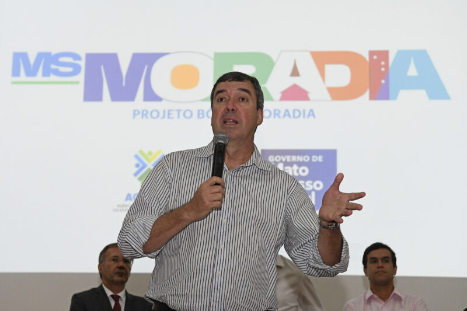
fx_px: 1063
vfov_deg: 16.6
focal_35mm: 82
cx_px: 234
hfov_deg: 24.8
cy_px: 156
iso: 4000
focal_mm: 55
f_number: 5
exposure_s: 1/160
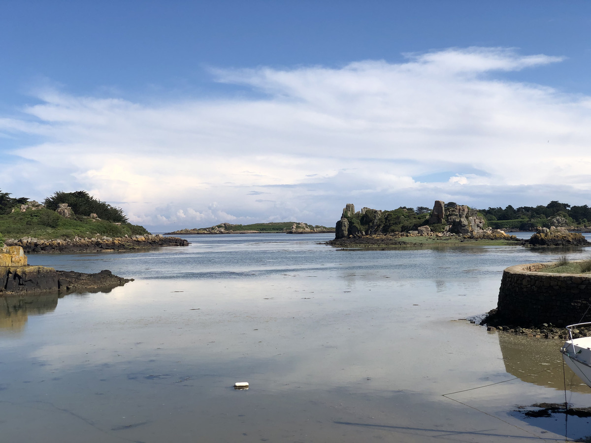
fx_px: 888
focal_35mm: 52
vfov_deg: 28.0
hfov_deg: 36.8
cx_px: 296
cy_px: 222
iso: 16
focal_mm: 6
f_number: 2.4
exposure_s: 1/2114
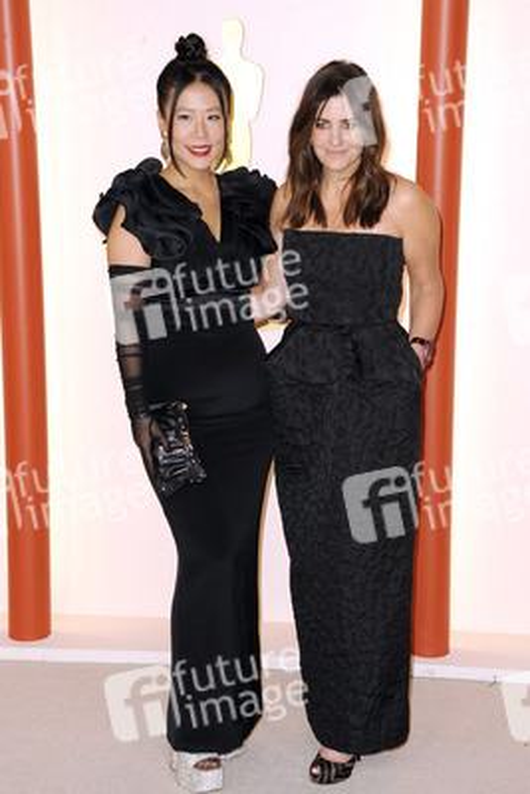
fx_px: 1500
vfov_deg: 29.6
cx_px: 265
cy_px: 397
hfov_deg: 20.0
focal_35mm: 68
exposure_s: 1/200
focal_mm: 68
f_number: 6.3
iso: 1600
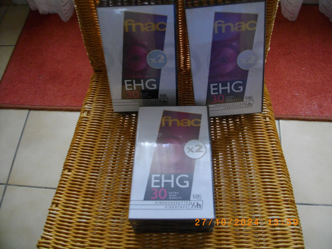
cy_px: 124
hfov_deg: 56.8
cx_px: 166
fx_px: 307
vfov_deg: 44.2
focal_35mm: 32
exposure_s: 1/60
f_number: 2.9
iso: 200
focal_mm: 5.7
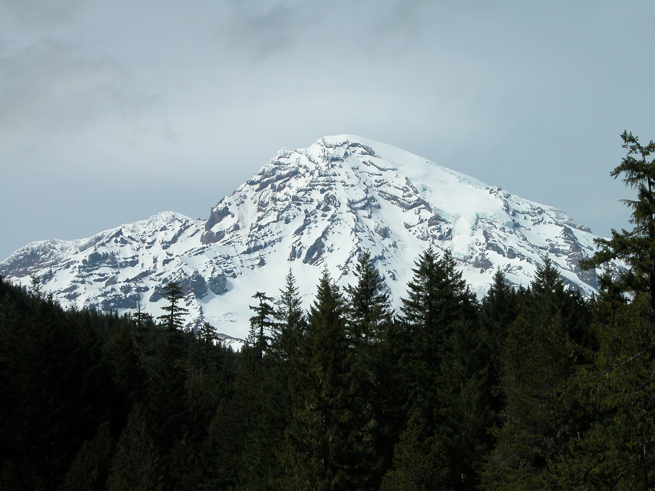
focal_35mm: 116
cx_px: 328
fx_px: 2195
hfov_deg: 17.0
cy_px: 246
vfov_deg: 12.8
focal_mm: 29.5
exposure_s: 1/706
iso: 100
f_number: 7.5
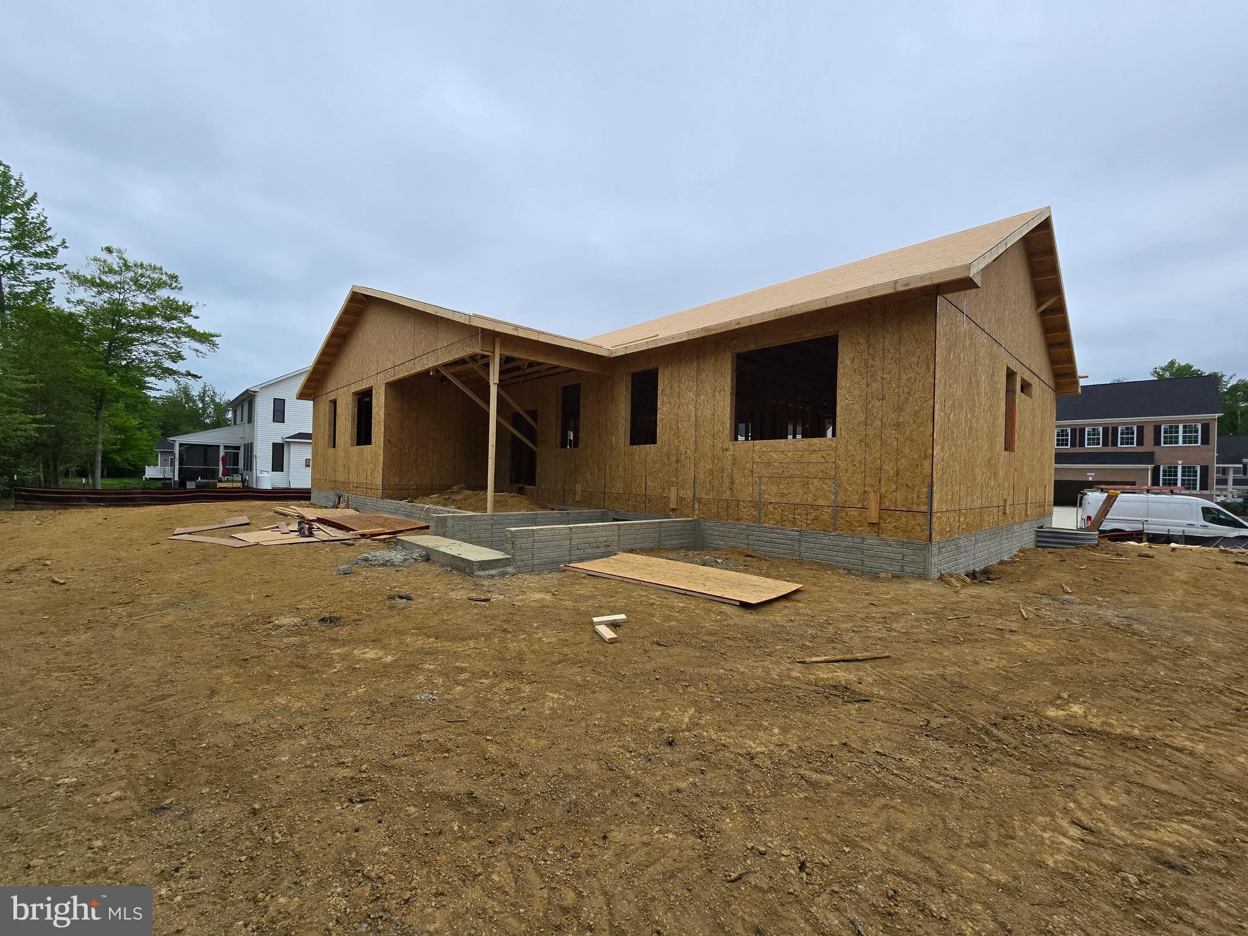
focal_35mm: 13
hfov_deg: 106.2
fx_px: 469
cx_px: 624
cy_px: 468
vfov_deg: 89.9
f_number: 2.2
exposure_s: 1/1081
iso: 50
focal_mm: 2.2
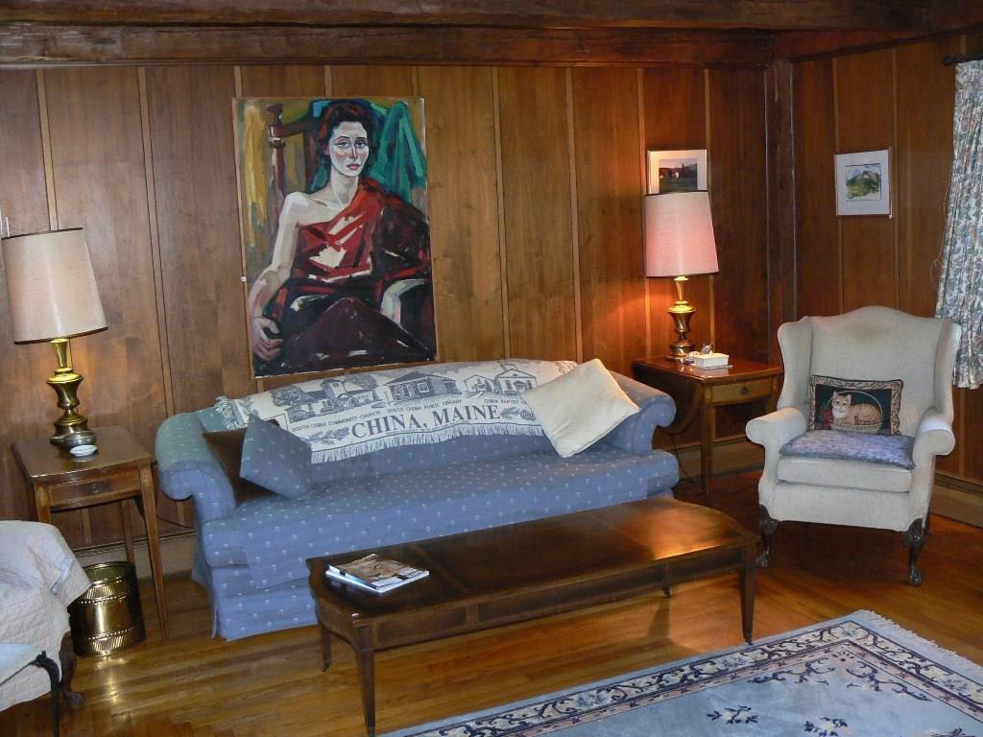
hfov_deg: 51.4
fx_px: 1022
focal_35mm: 36
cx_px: 492
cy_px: 368
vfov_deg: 39.7
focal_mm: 6
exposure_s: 1/30
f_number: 2.8
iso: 200
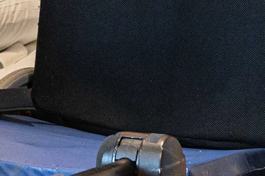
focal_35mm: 163
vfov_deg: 8.0
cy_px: -189
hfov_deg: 12.2
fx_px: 1199
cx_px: -96
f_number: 4
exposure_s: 1/160
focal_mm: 24
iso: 1250
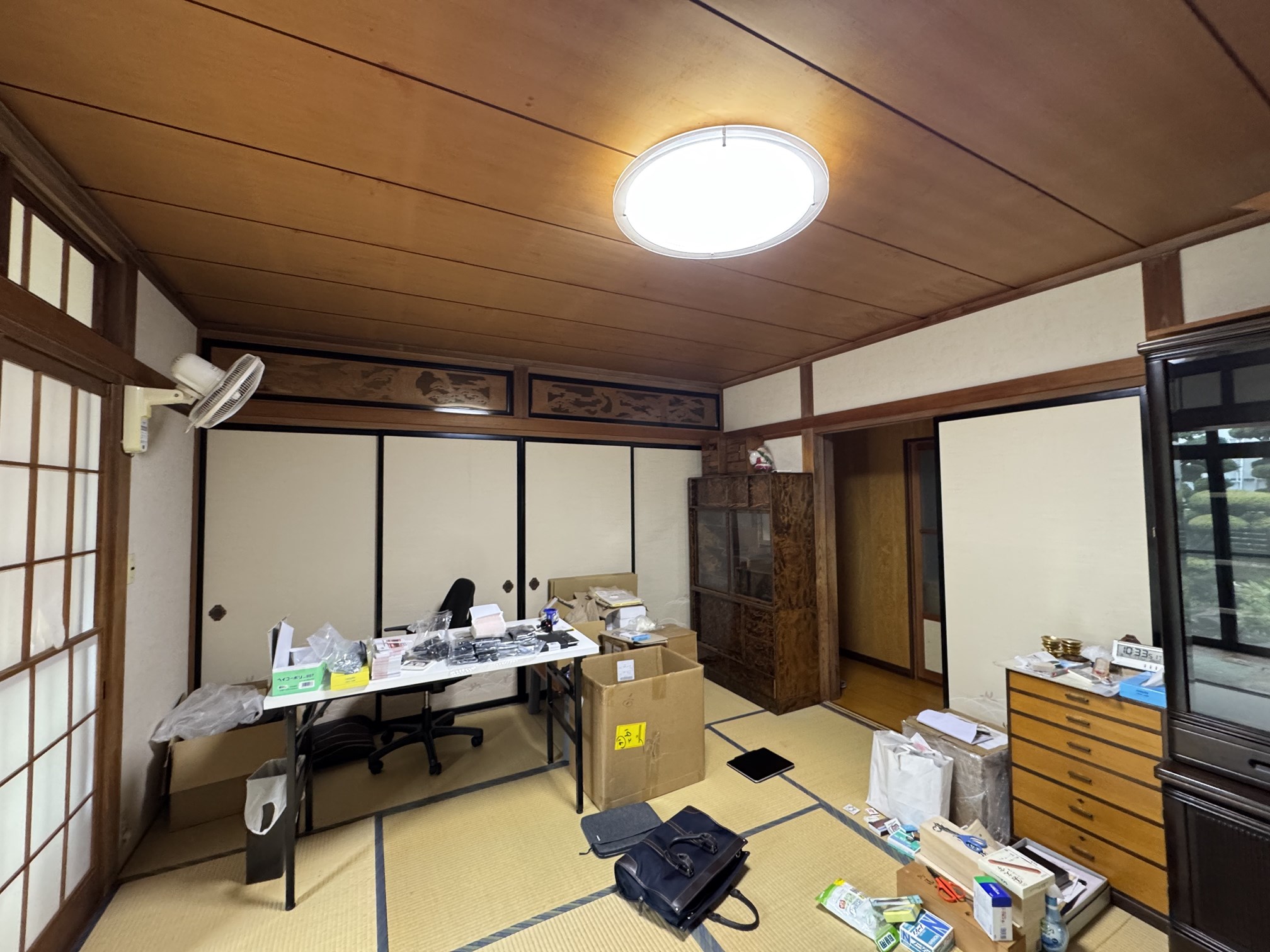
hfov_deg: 102.1
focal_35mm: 14
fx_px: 514
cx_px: 635
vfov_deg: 85.7
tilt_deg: +2.2
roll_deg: +0.2
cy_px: 476
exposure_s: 1/60
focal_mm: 2.22
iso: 400
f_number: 2.2
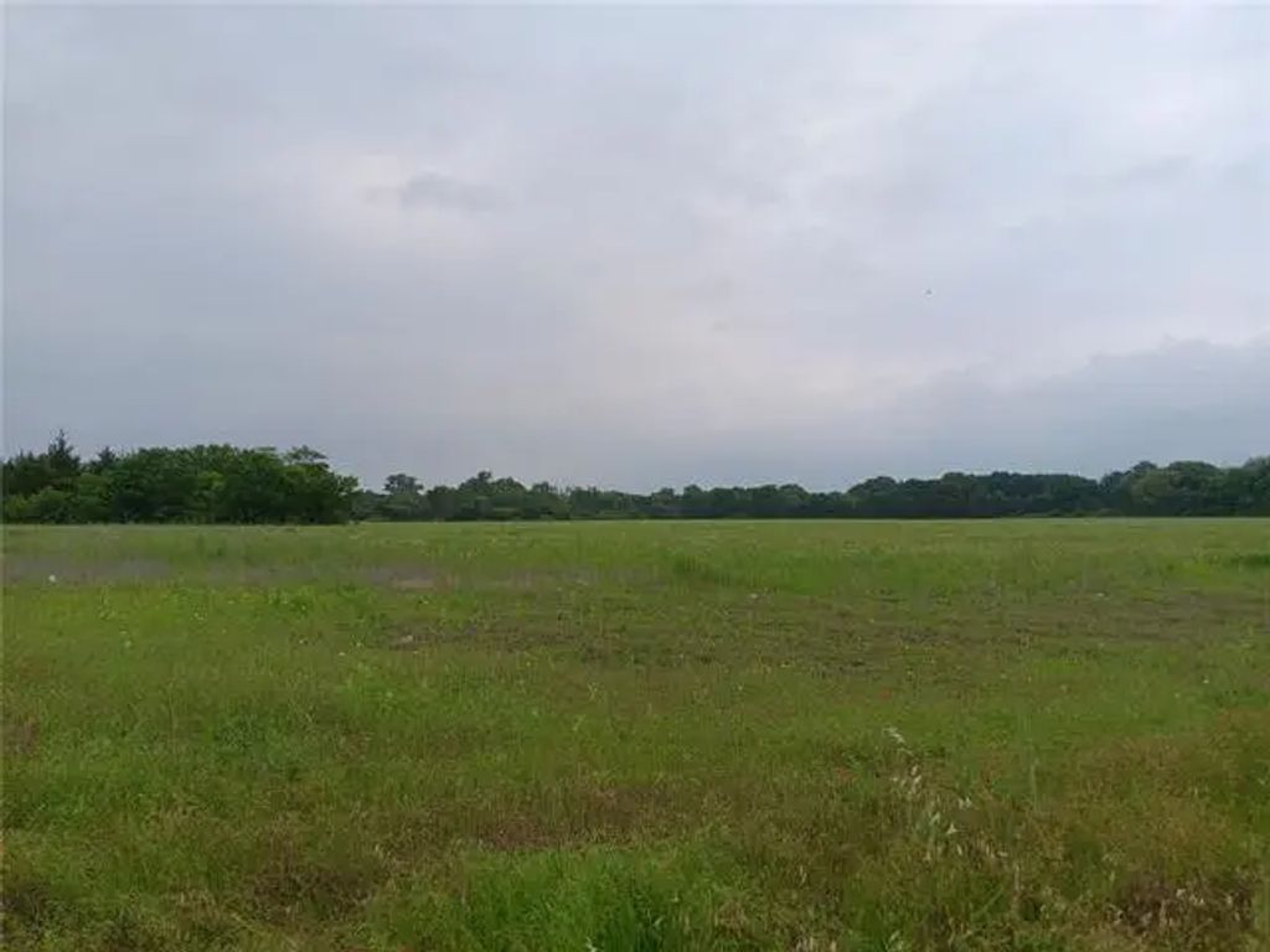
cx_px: 635
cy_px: 476
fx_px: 954
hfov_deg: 67.3
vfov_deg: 53.1
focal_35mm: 26
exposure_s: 1/125
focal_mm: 3.98
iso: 20
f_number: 1.8
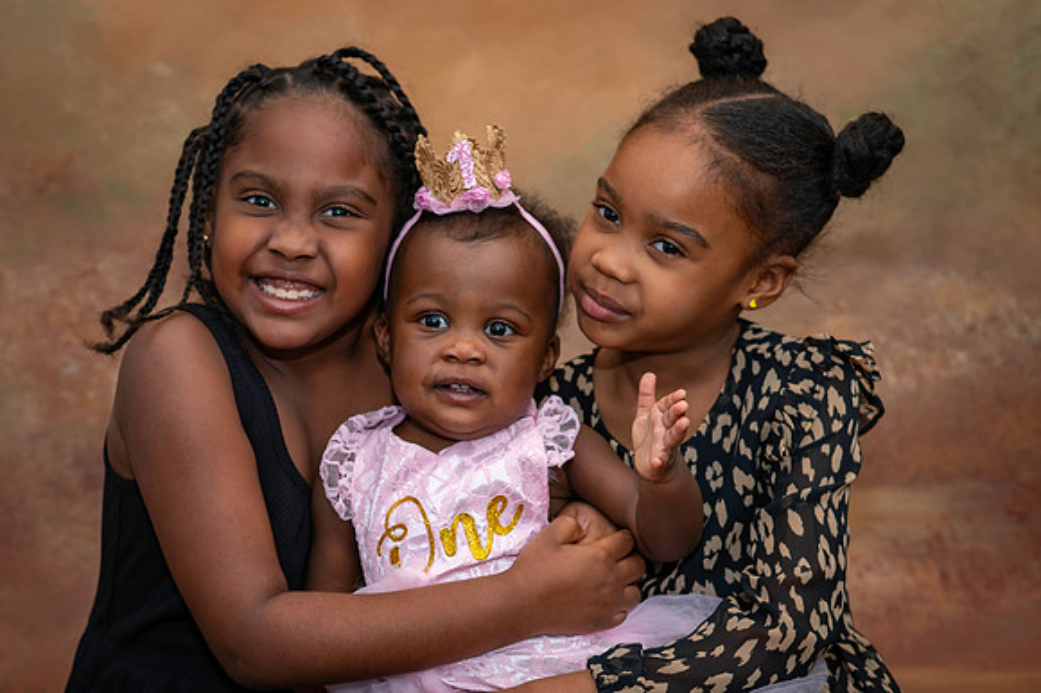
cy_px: 452
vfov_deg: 20.8
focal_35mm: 65
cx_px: 362
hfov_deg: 30.7
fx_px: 1886
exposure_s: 1/200
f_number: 4
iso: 250
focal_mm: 50
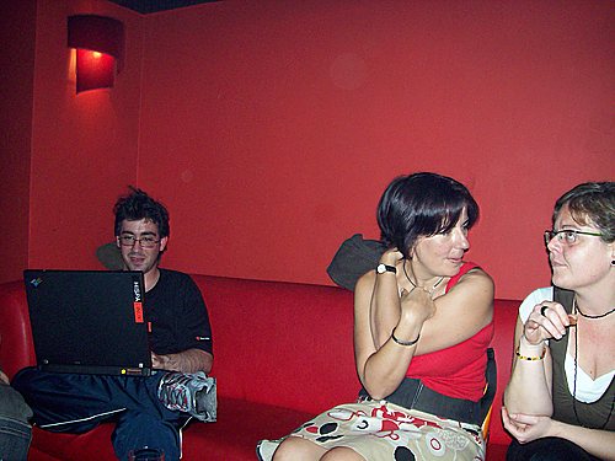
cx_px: 308
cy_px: 230
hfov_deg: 51.4
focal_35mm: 36
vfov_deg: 39.7
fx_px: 640
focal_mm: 6
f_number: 2.7
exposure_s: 1/64
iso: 140
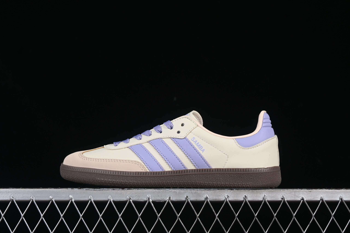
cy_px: 116
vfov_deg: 18.2
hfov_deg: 27.0
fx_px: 729
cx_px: 175
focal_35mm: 75
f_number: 8
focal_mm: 50
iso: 160
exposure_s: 1/80
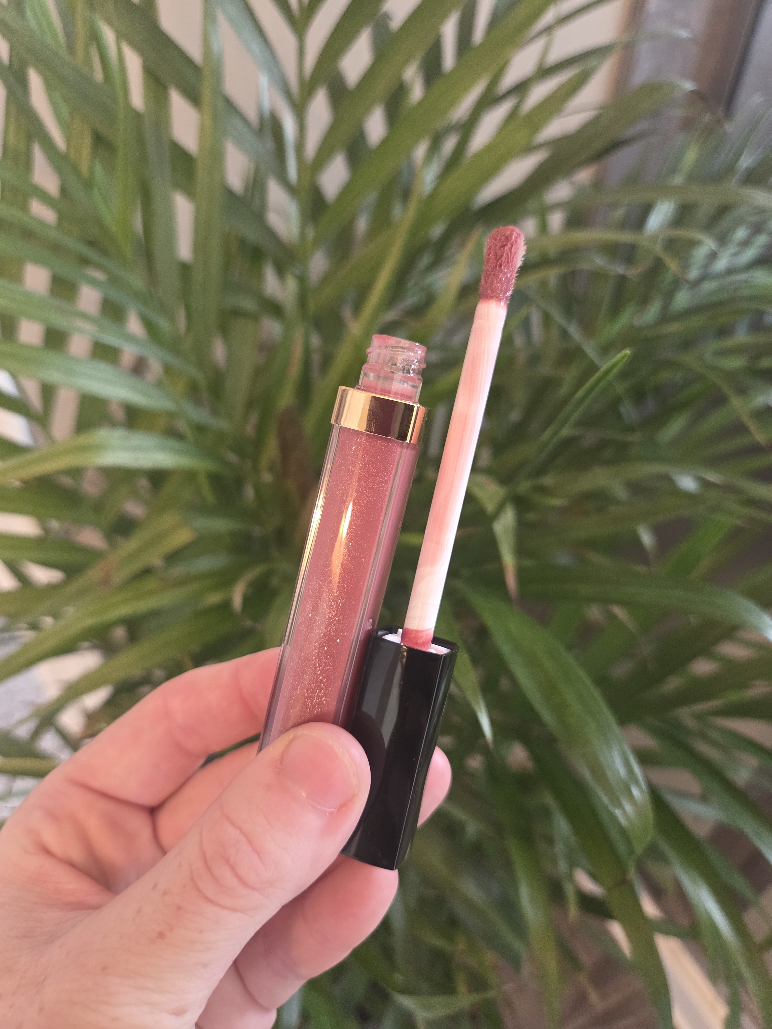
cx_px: 386
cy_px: 514
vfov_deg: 73.9
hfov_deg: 58.9
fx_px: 684
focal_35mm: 23
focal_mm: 5.4
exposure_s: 1/120
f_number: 1.8
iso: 640
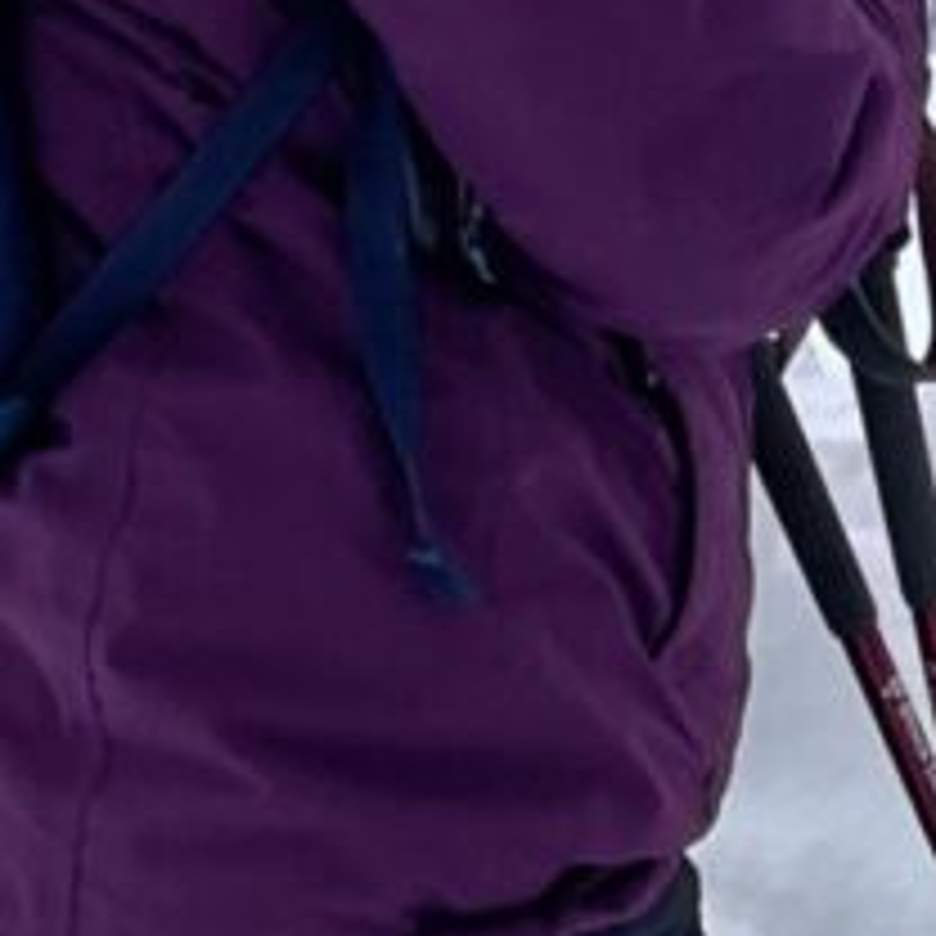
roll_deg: +2.0
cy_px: 90
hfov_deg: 9.0
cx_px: 2484
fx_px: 5201
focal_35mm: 170
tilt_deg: -13.1
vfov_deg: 10.2
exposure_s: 1/5319
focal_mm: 5.1
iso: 50
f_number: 1.6
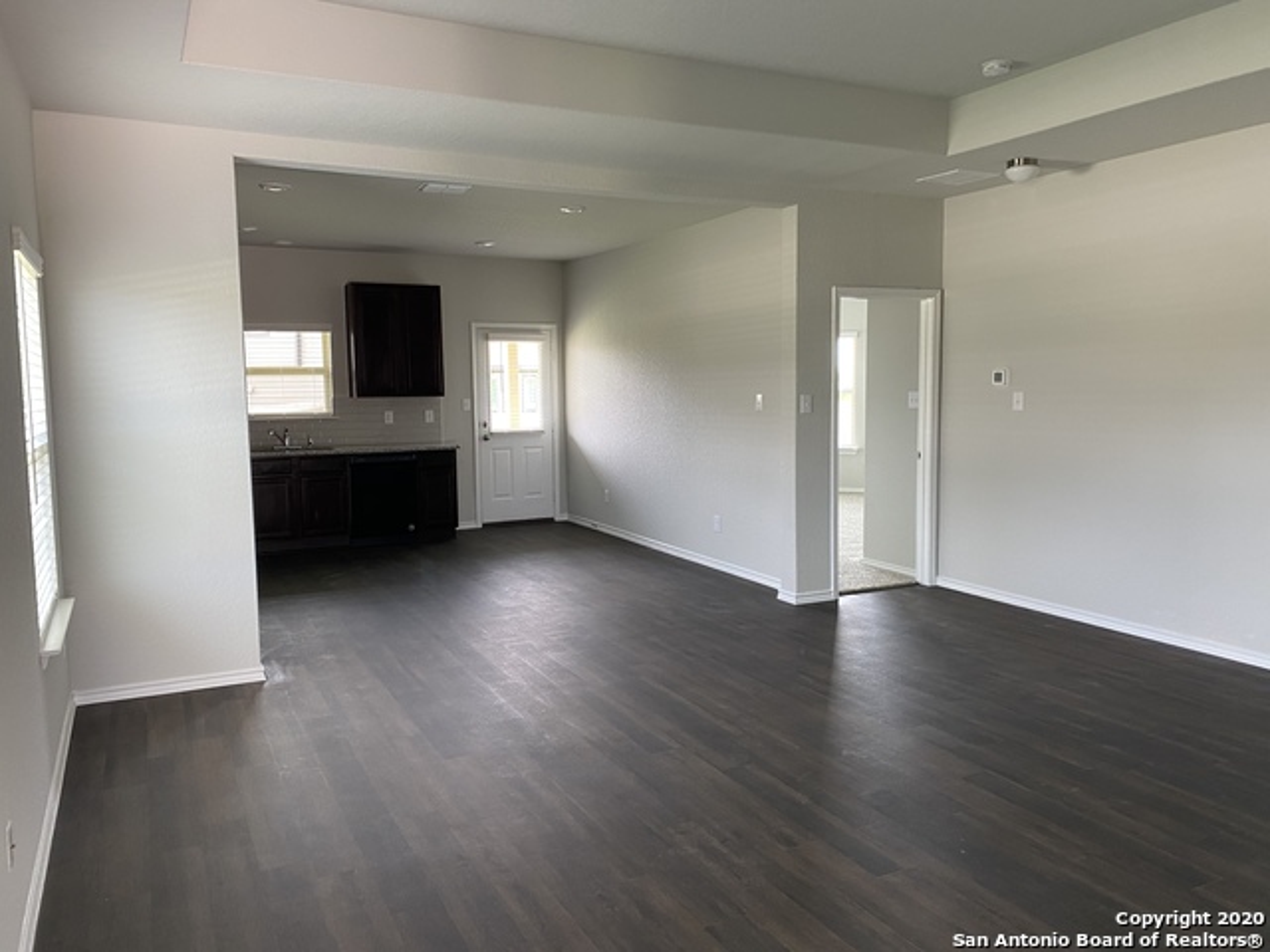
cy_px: 476
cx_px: 635
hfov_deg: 67.3
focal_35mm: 26
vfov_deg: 53.1
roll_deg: +1.2
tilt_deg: -3.1
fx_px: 954
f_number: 1.8
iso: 125
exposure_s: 1/80
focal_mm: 4.25
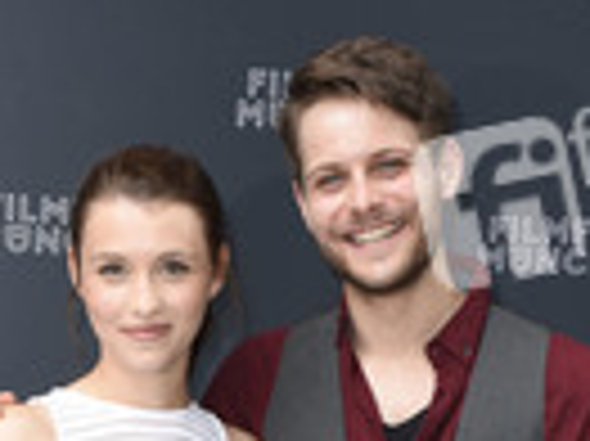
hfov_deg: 12.8
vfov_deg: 9.1
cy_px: 860
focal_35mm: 154
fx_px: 2630
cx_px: 234
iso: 500
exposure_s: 1/100
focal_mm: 35
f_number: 6.3
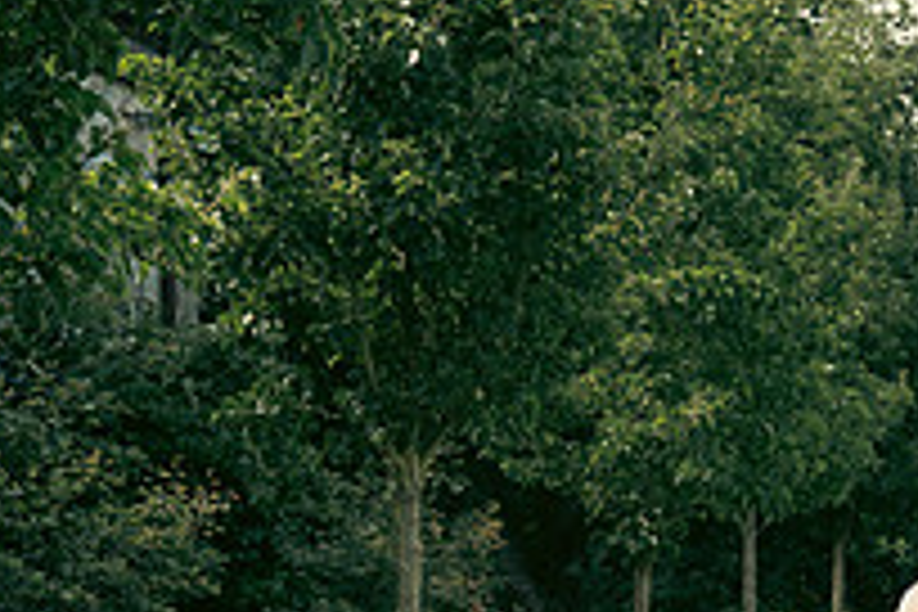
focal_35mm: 125
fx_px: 3187
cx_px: 1238
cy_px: 844
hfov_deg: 15.5
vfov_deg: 10.7
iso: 400
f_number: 5
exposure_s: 1/500
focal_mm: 44
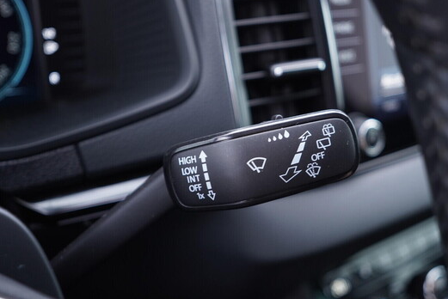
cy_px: 148
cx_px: 223
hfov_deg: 50.7
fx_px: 473
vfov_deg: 35.1
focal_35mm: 38
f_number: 2.8
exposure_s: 1/40
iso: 400
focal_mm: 24
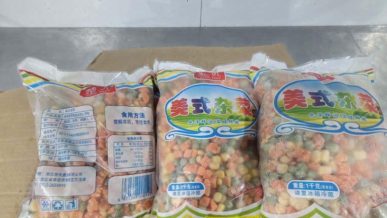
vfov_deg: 63.0
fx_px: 174
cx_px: 195
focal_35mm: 17
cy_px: 137
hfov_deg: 95.9
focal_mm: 2.3
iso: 6400
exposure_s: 1/63
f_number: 2
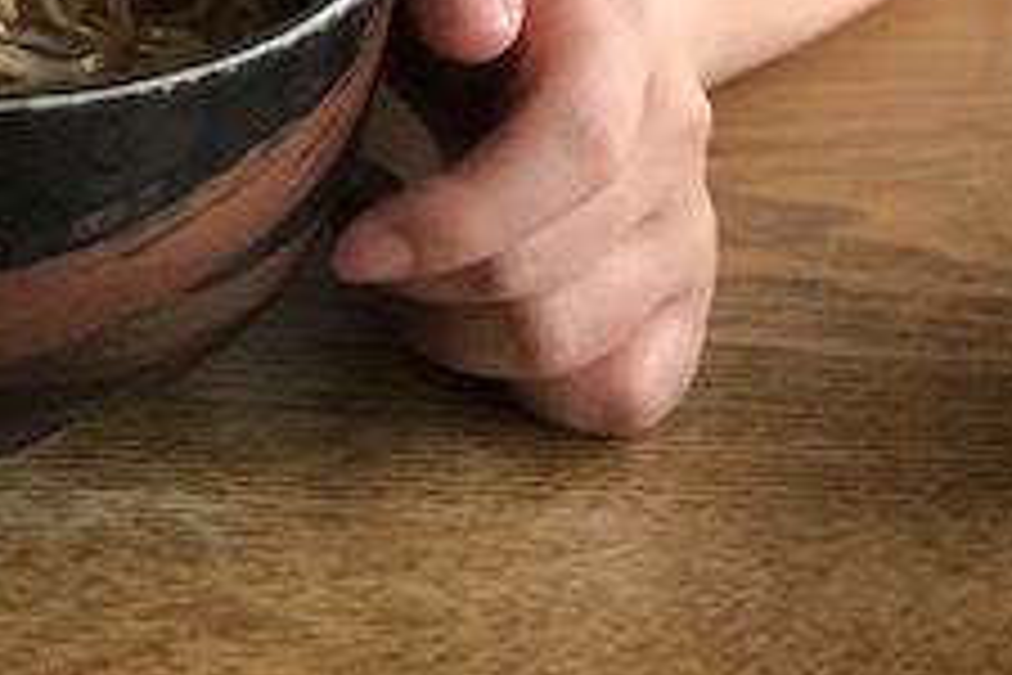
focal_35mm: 154
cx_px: -328
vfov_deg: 8.7
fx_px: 4329
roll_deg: +0.6
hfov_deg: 12.9
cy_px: -396
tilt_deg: -22.7
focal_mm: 6
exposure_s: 1/25
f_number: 2.4
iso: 125
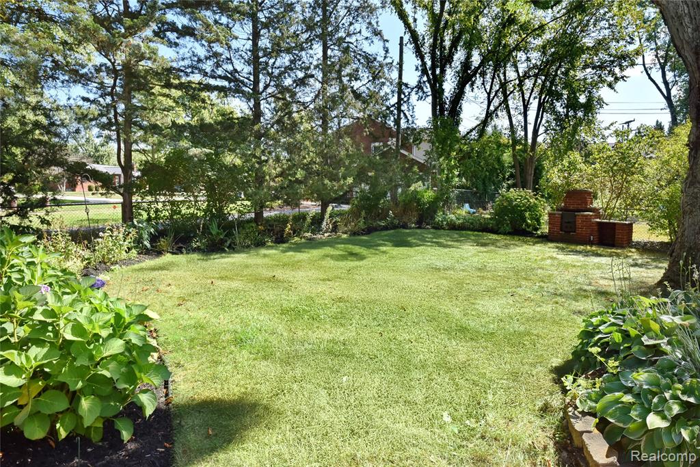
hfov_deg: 93.3
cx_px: 350
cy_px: 234
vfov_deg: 70.5
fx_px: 331
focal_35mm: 17
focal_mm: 17
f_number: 14
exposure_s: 1/200
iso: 640
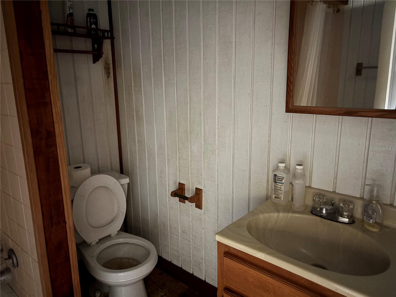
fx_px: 297
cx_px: 198
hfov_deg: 67.3
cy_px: 148
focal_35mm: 26
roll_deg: +3.1
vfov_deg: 53.1
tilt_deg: -13.9
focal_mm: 5.96
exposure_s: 1/5
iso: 1600
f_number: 1.6
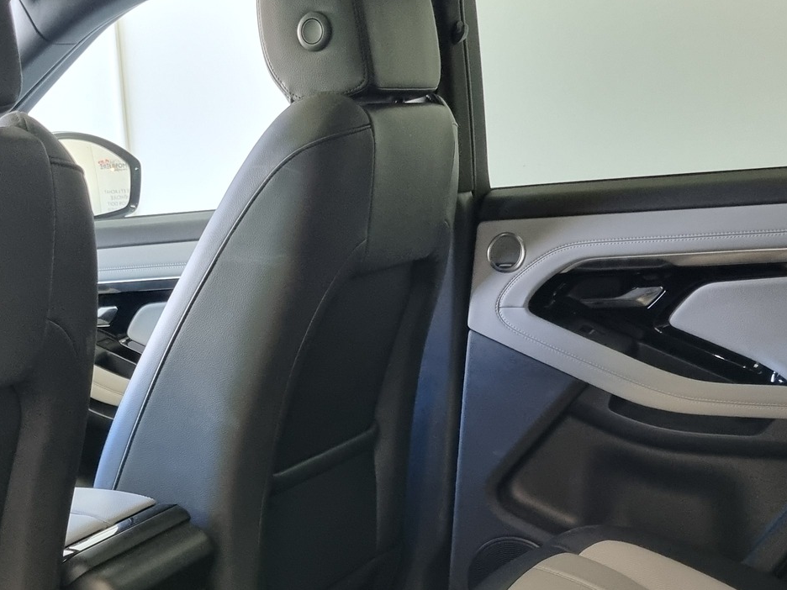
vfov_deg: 25.4
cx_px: 308
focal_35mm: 56
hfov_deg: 34.2
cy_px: 508
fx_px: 1273
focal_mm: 5.4
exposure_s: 1/50
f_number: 1.8
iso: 640
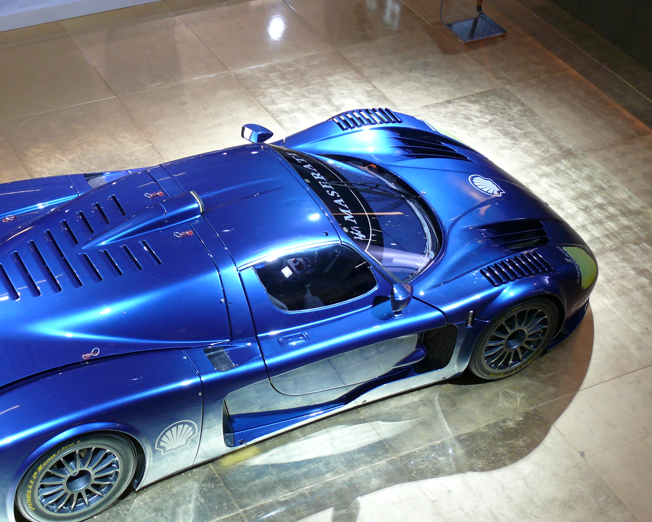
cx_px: 163
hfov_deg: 28.3
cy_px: 247
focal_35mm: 66
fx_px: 1273
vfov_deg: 23.1
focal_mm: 9.5
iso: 100
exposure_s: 1/50
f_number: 3.2
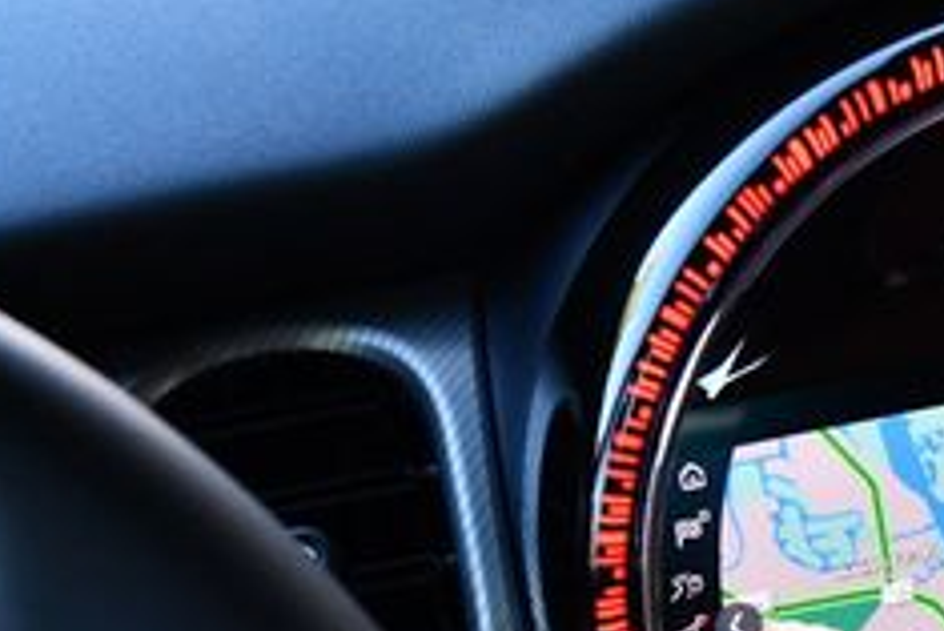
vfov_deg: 13.7
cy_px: 691
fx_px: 2571
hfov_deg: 19.5
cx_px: 1165
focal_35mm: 98
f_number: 3.5
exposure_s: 1/250
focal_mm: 18
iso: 450
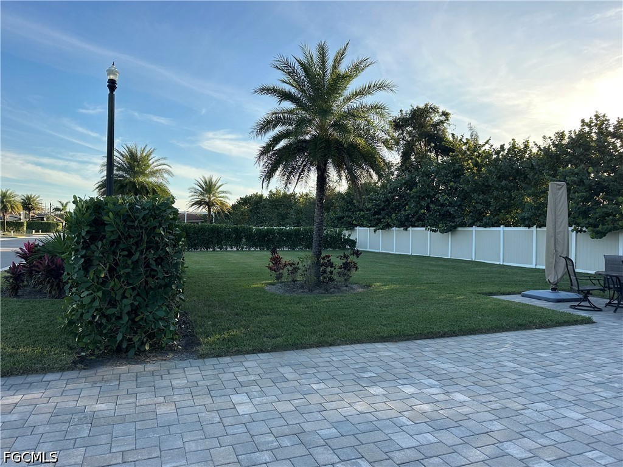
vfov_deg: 56.8
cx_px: 312
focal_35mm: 24
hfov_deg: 71.6
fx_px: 432
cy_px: 234
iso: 80
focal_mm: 6.86
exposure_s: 1/1880
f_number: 1.78
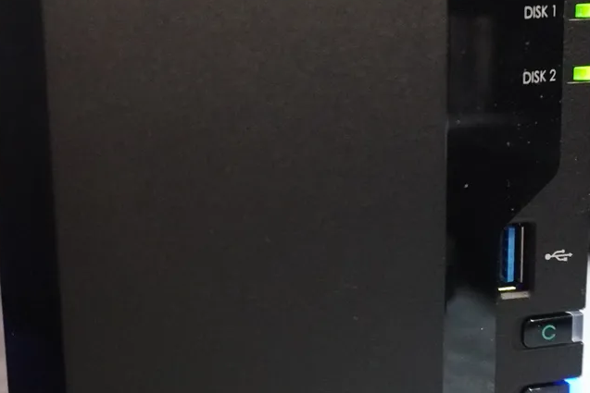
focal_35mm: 61
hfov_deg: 32.8
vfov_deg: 22.2
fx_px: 1000
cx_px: 247
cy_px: 145
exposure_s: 1/125
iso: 6400
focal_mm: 16
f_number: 3.5
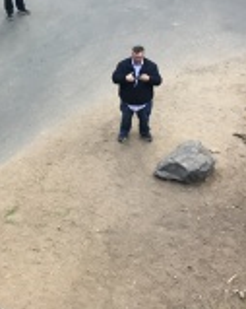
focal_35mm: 65
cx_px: -2
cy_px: 49
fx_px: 592
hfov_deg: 22.5
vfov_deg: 28.3
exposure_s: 1/30
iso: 32
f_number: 2.2
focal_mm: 4.15
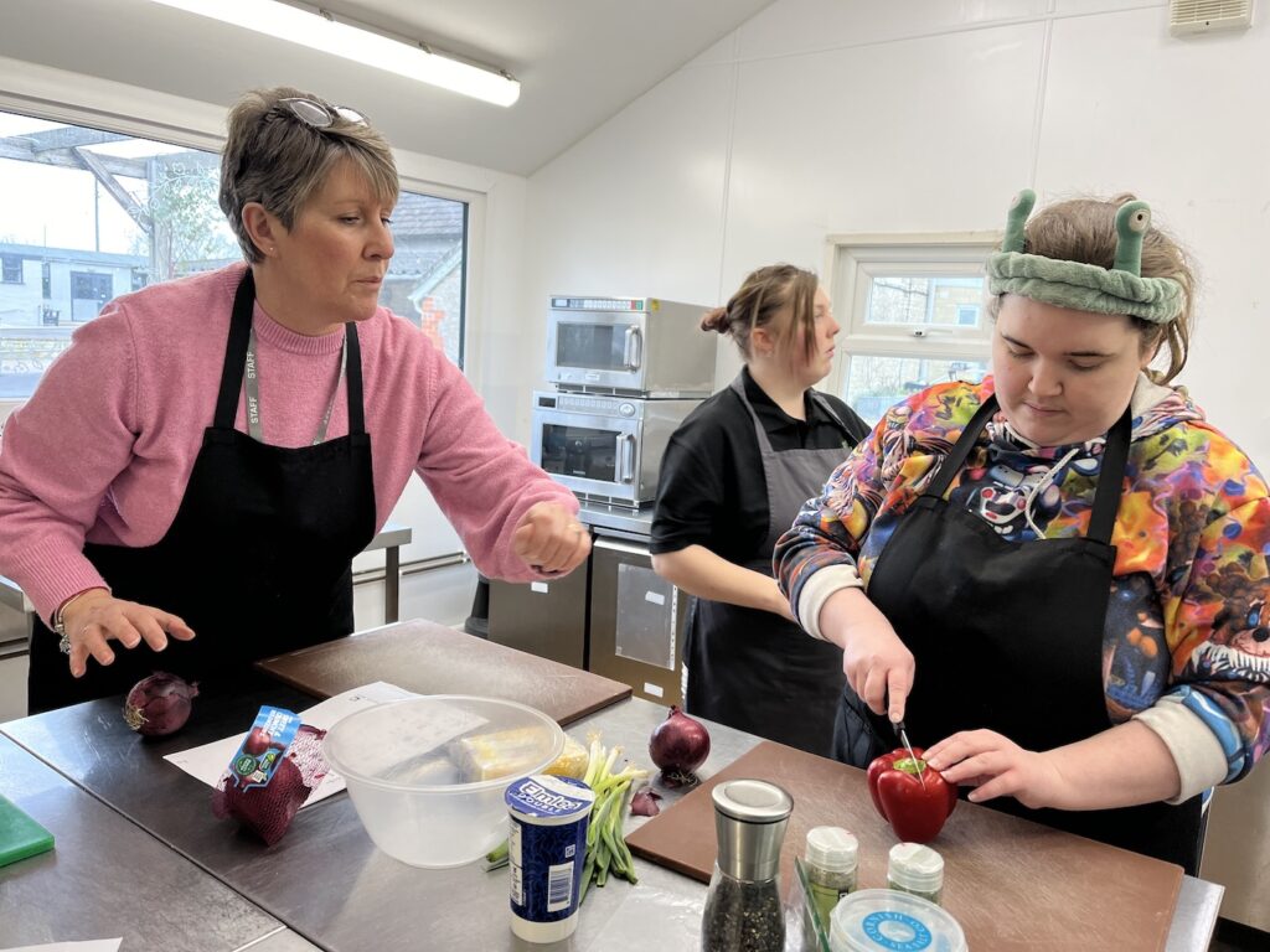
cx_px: 635
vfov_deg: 53.1
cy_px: 476
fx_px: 954
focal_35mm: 26
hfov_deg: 67.3
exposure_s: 1/100
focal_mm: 5.1
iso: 100
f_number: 1.6
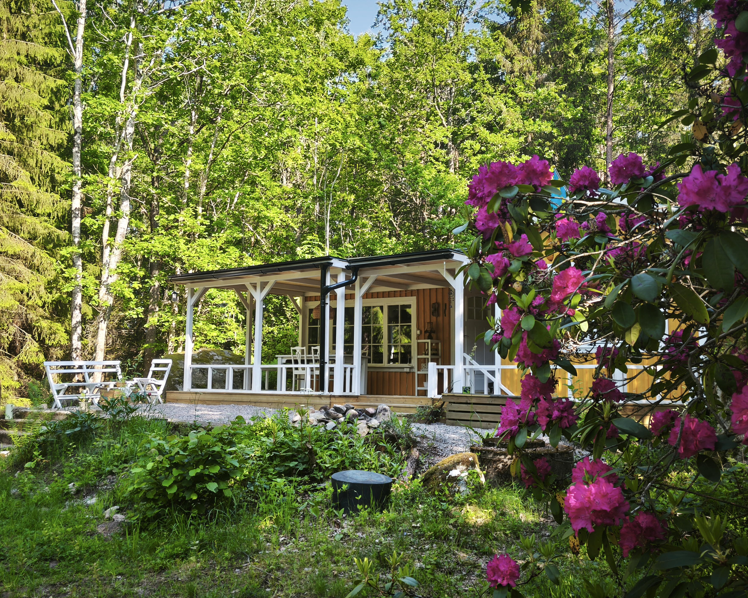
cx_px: 367
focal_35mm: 35
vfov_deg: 42.2
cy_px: 303
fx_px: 775
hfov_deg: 51.5
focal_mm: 5.35
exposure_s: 1/281
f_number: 1.7
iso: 80
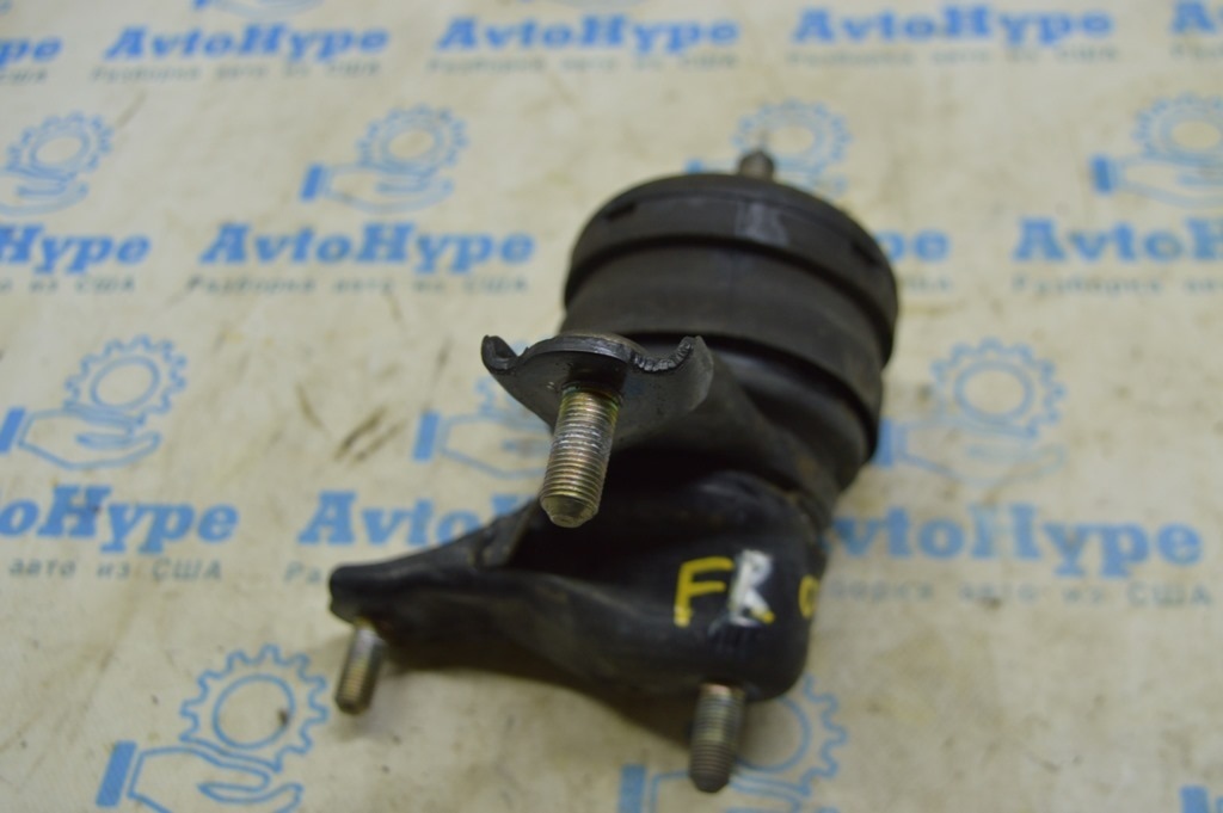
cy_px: 406
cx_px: 612
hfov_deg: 43.6
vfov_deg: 29.8
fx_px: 1527
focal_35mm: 45
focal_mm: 30
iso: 400
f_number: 5.6
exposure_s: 1/40
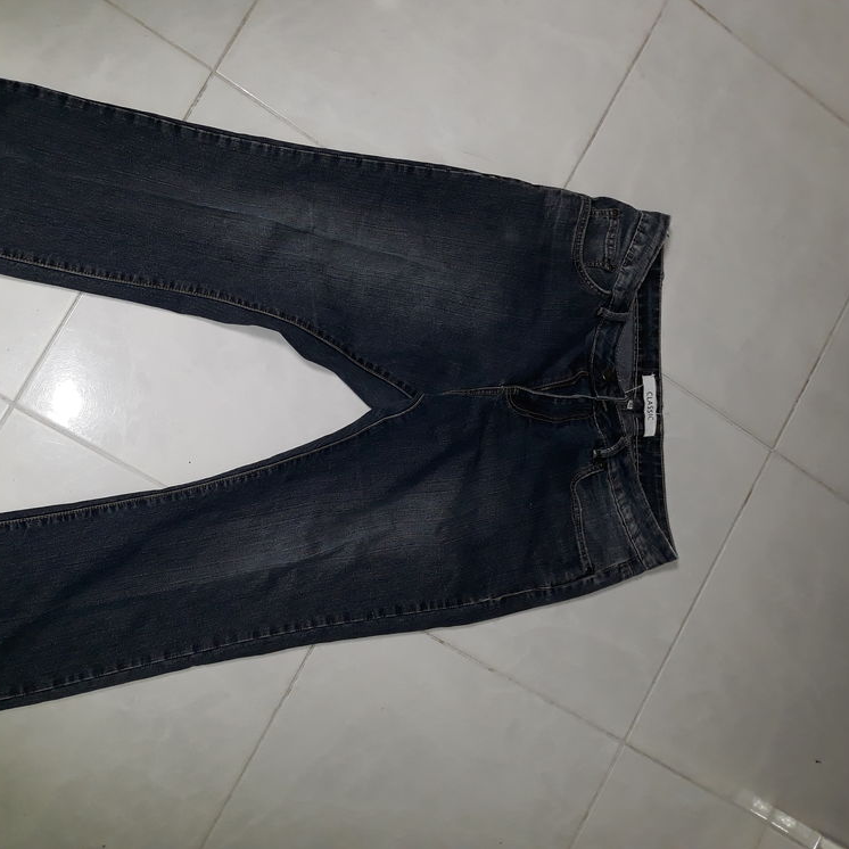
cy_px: 426
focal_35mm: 32
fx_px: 888
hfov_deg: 50.4
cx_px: 302
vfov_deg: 51.1
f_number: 1.7
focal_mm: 3.71
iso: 125
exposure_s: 1/50
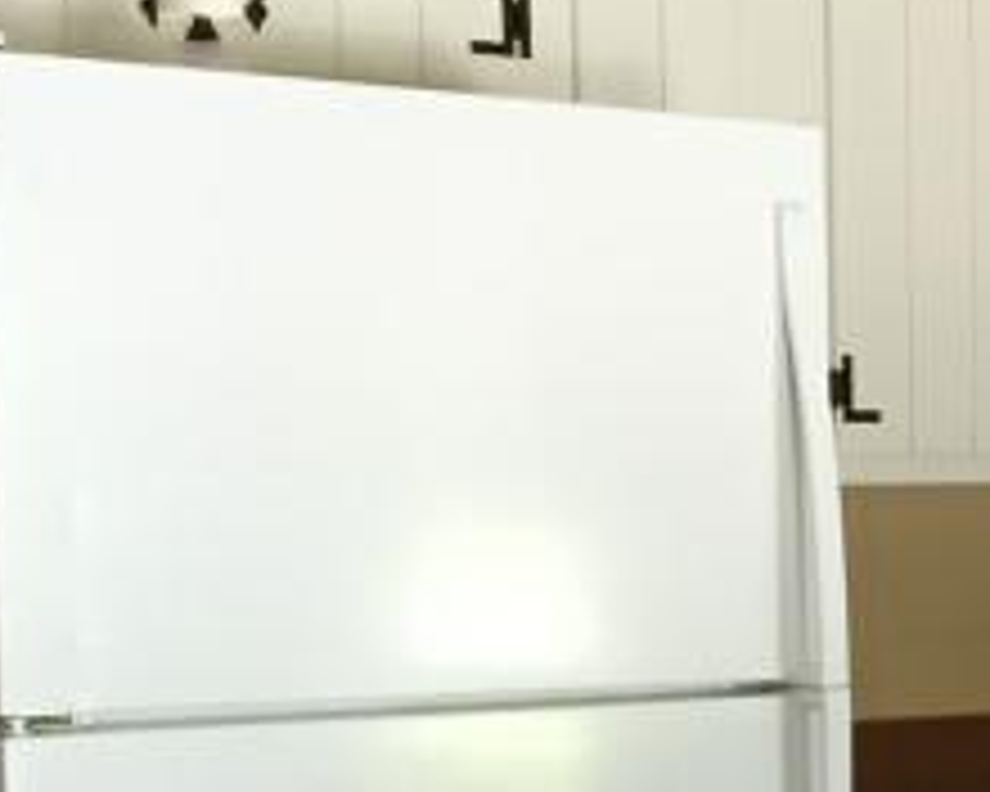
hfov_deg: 13.0
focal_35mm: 132
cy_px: 832
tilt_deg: -6.4
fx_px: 3868
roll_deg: -1.5
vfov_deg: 11.5
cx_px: 1840
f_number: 2.2
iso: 100
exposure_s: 1/30
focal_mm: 4.15
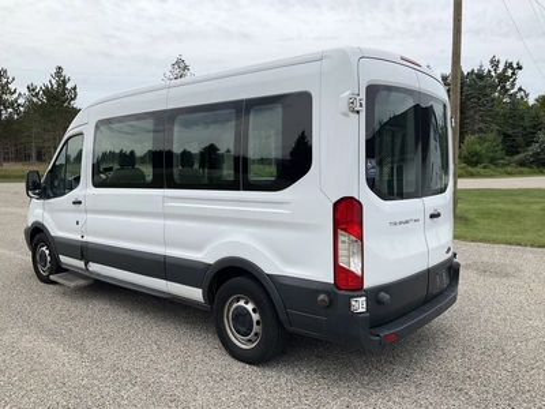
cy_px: 204
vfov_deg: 48.2
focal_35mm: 29
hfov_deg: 61.7
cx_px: 272
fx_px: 457
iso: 25
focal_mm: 3
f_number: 1.8
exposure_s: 1/1786
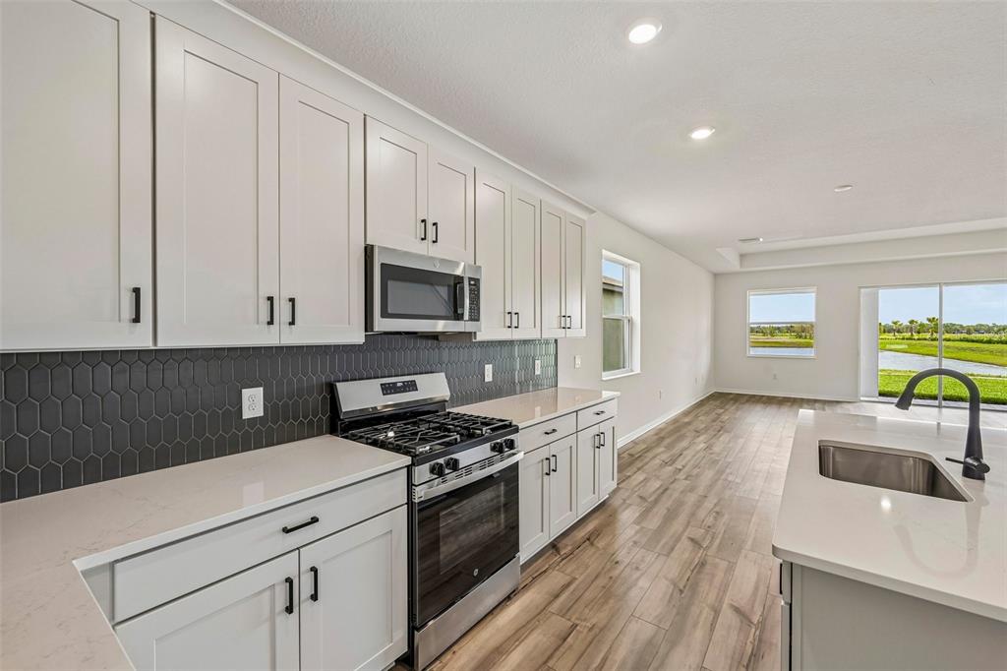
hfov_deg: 104.3
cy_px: 336
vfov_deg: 81.2
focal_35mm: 14
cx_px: 504
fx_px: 391
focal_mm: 14
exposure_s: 1/40
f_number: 8
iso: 400
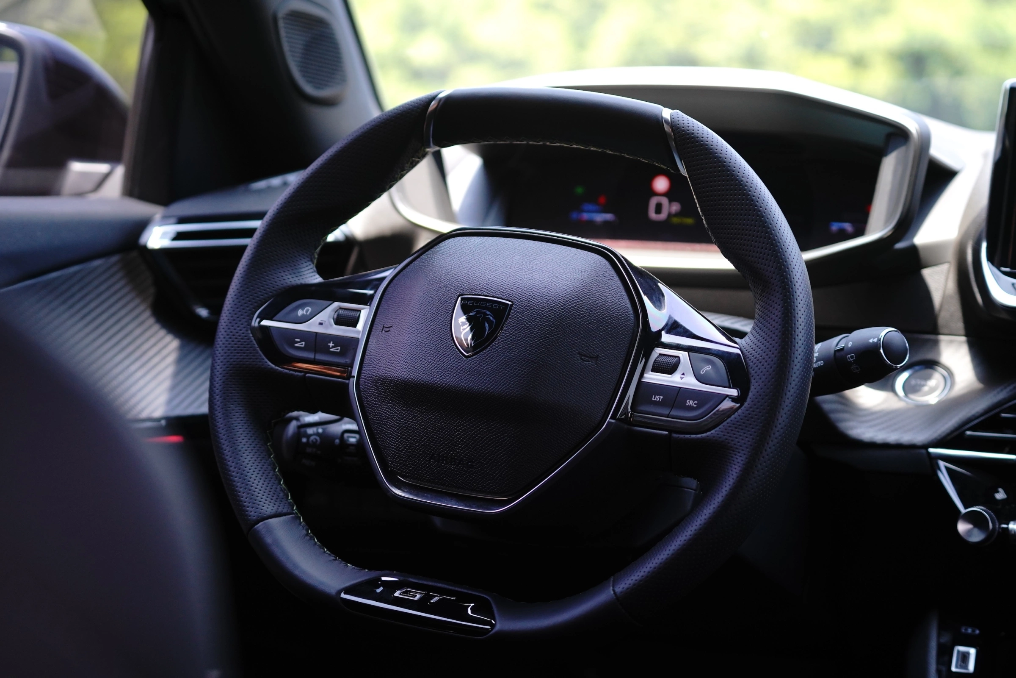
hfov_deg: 28.8
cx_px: 508
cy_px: 339
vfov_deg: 19.5
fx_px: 1975
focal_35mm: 70
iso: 1000
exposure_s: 1/400
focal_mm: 70
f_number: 4
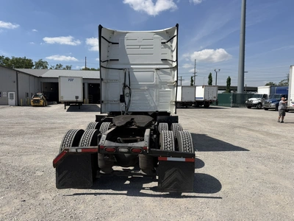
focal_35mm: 24
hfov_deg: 71.6
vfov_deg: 56.8
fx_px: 204
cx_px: 147
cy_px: 110
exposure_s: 1/6711
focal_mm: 6.76
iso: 80
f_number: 1.78
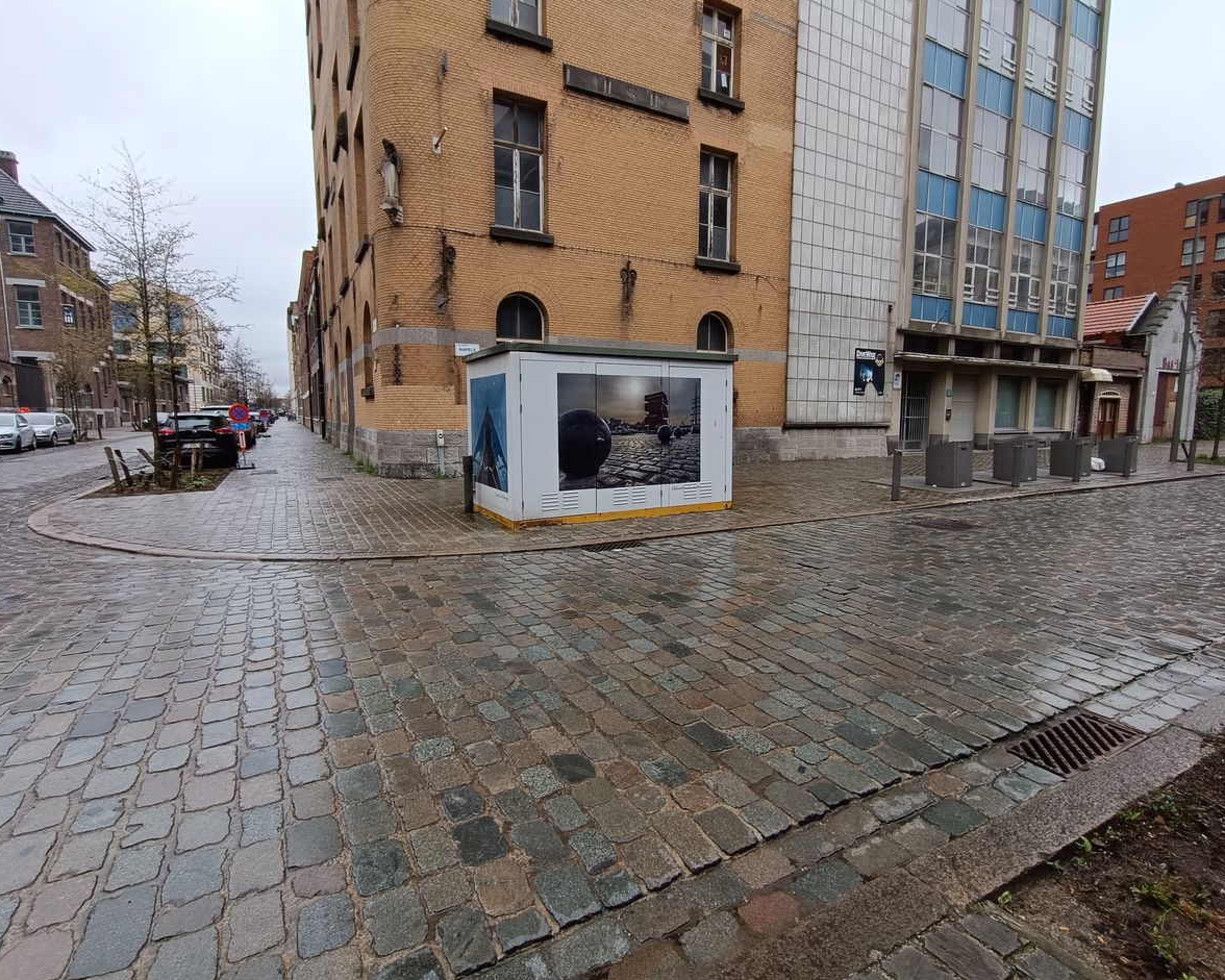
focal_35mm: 17
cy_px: 482
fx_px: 616
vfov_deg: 77.0
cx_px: 628
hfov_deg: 89.6
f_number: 2.2
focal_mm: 1.66
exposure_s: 1/129
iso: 50
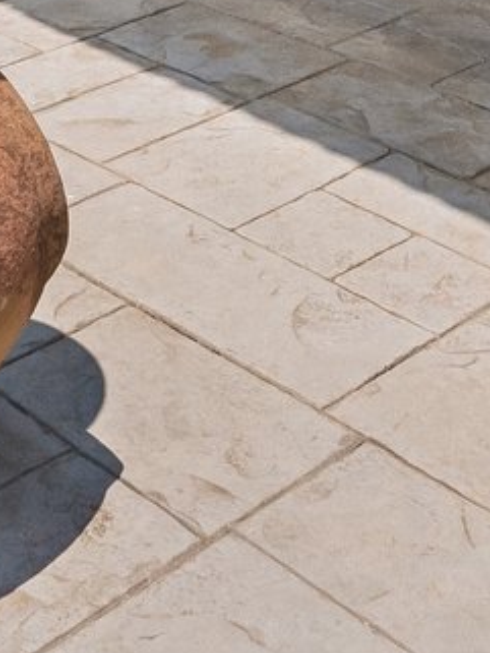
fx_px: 1735
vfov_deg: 16.3
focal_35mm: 92
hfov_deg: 15.8
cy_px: -660
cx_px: 4
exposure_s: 1/500
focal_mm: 10
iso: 200
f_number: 10
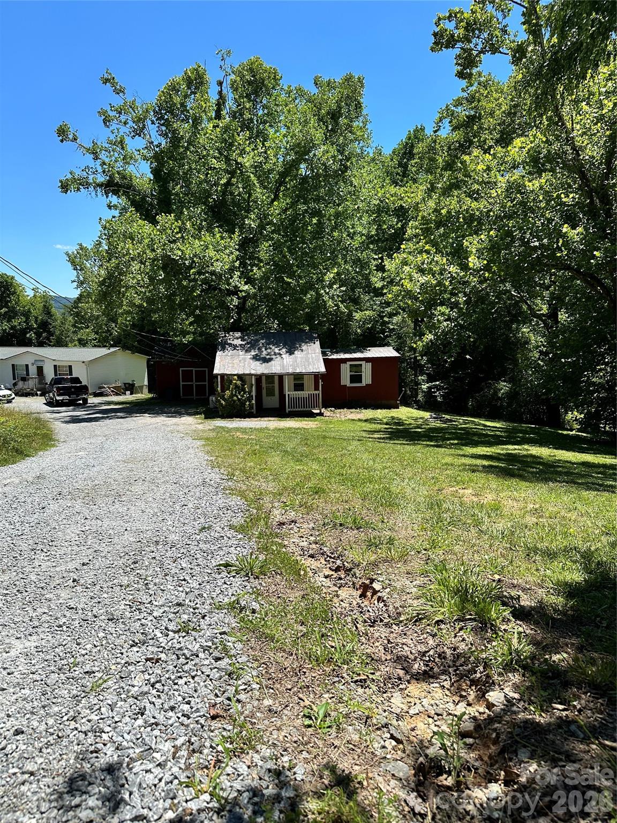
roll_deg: -1.8
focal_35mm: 24
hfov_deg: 56.8
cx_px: 308
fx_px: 570
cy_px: 412
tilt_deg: -9.6
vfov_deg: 71.6
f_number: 1.78
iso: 80
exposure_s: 1/3597
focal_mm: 6.86
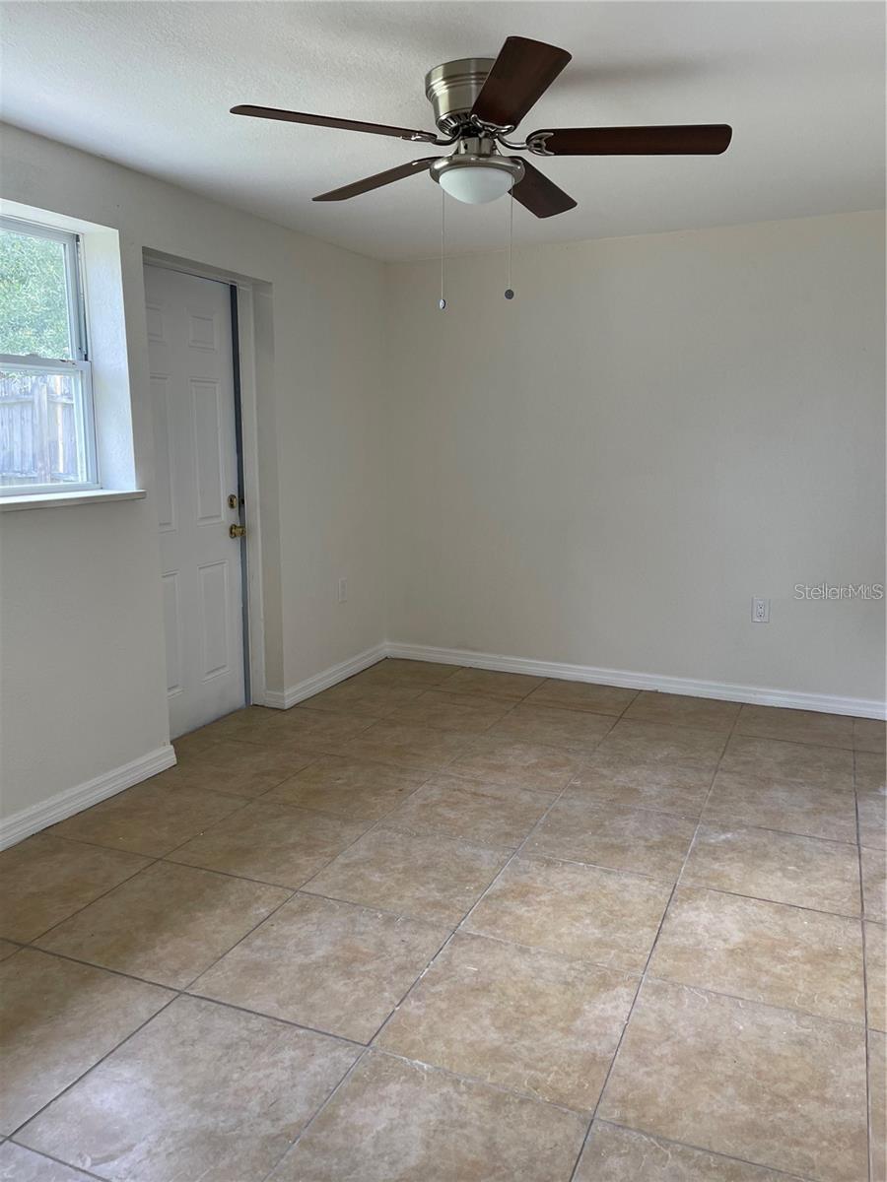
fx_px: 888
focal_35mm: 26
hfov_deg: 53.1
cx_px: 444
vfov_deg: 67.3
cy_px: 591
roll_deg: -1.2
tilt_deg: -10.2
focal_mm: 5.1
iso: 100
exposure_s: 1/121
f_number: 1.6
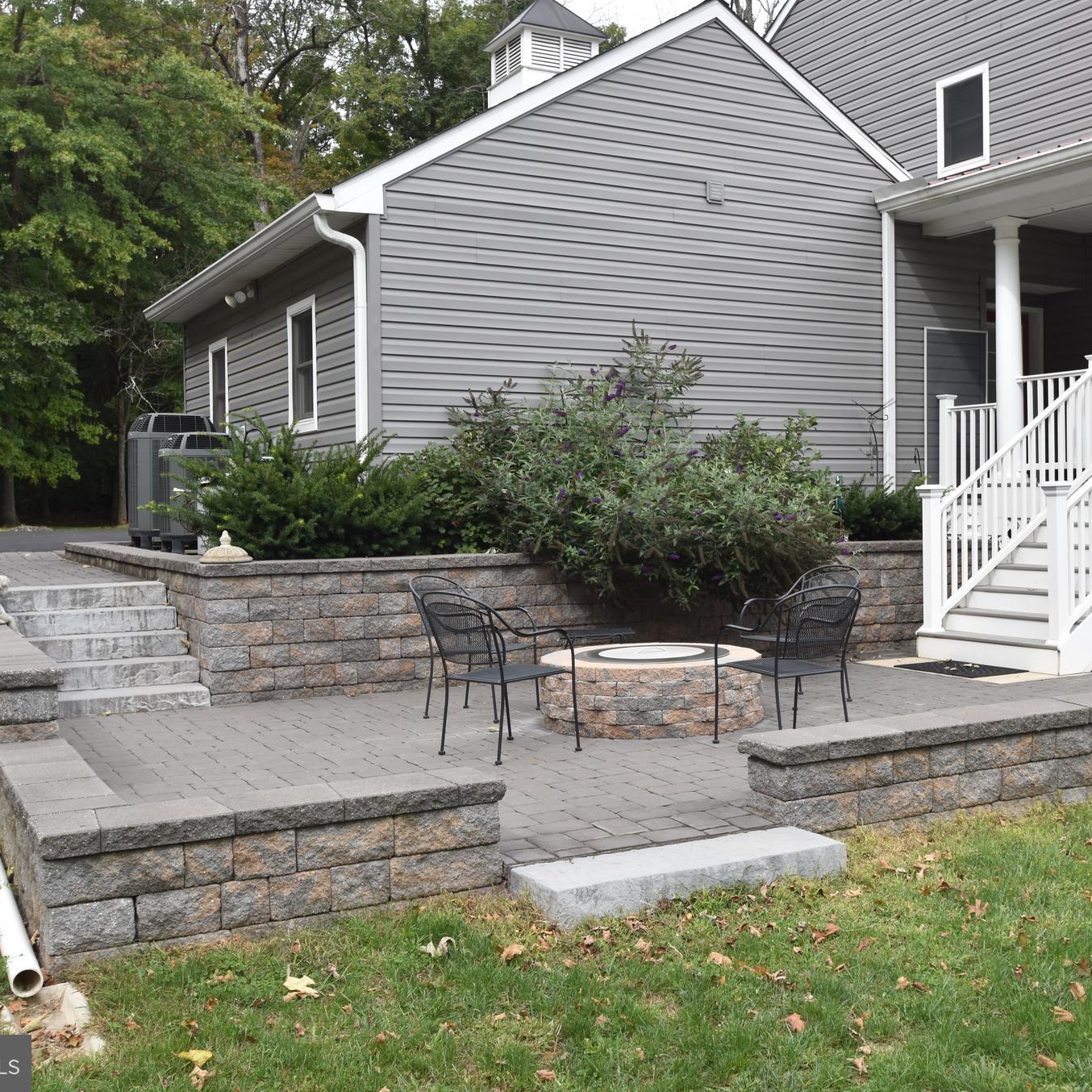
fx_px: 1308
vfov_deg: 45.3
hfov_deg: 45.0
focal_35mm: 37
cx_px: 678
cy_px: 543
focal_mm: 19
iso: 250
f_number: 8
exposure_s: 1/250
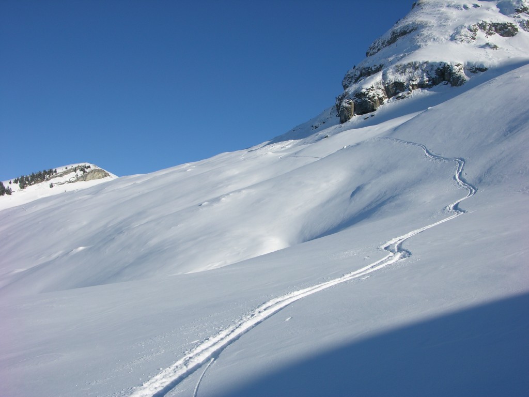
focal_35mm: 35
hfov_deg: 52.6
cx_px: 264
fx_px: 535
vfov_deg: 40.7
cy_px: 198
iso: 50
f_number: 7.1
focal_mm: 8.9
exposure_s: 1/322
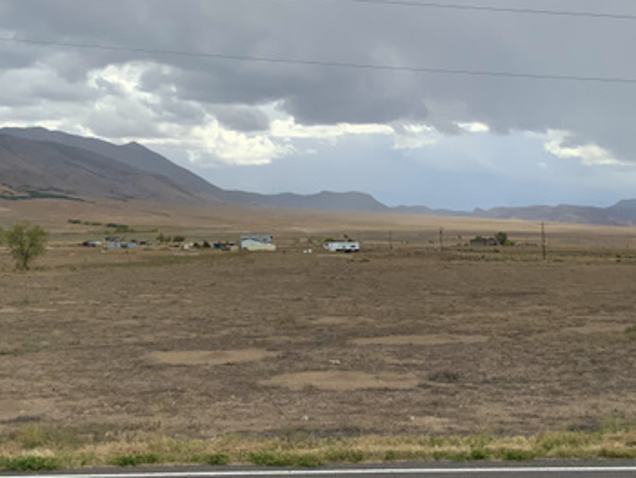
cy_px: 180
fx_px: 974
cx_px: 309
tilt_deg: +3.9
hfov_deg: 36.1
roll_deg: -0.2
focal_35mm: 53
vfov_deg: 27.5
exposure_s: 1/1848
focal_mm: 3
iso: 16
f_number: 1.8
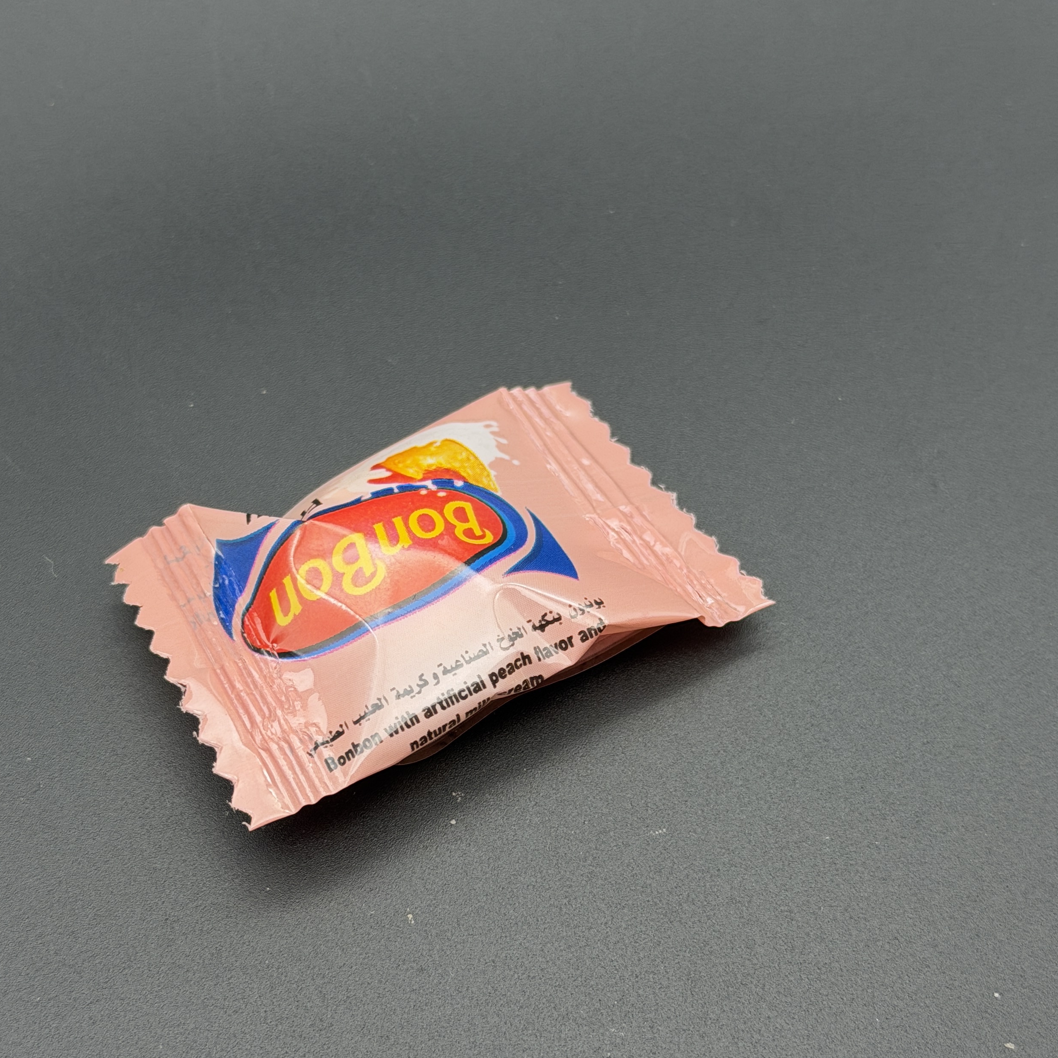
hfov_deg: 25.0
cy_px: 537
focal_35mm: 69
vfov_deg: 25.0
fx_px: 2386
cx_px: 455
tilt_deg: -58.7
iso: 80
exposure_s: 1/100
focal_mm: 6.76
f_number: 1.78
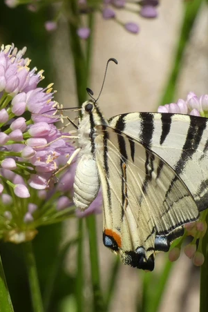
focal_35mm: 455
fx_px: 3946
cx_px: 86
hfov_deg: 3.0
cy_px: 152
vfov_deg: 4.5
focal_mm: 55.4
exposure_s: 1/320
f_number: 5.6
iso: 200
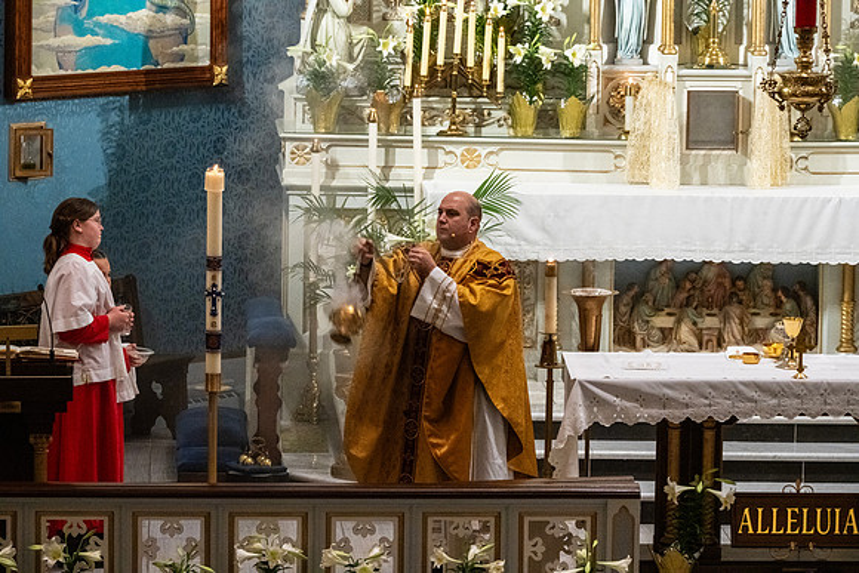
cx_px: 430
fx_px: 4773
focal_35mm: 200
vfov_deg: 6.9
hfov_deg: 10.3
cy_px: 286
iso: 5000
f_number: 14
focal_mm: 200
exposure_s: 1/60
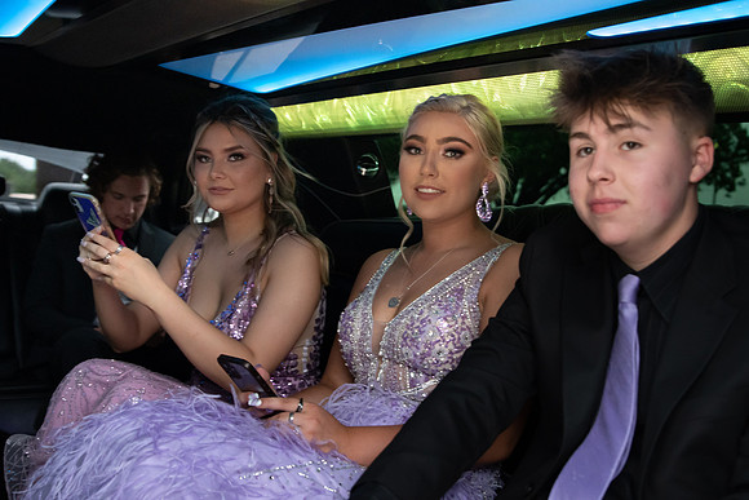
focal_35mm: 36
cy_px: 250
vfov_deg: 36.9
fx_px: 749
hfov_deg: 53.1
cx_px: 374
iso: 1600
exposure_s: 1/320
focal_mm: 24
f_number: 2.8
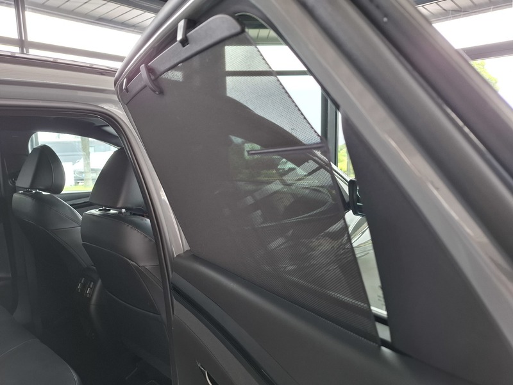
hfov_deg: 73.9
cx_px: 256
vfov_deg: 58.9
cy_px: 192
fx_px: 341
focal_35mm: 23
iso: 250
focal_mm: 5.54
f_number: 1.8
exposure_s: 1/50
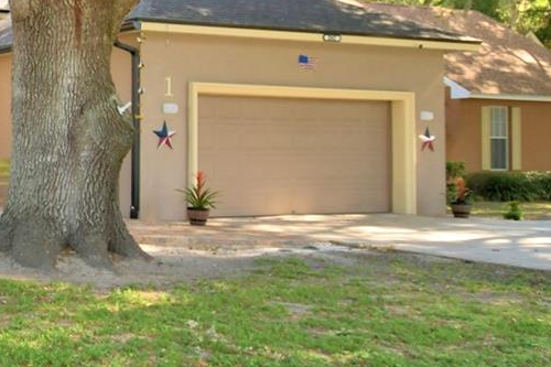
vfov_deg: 27.9
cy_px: 122
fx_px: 734
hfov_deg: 30.8
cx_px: -187
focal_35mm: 48
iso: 100
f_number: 4.5
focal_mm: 10
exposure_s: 1/200
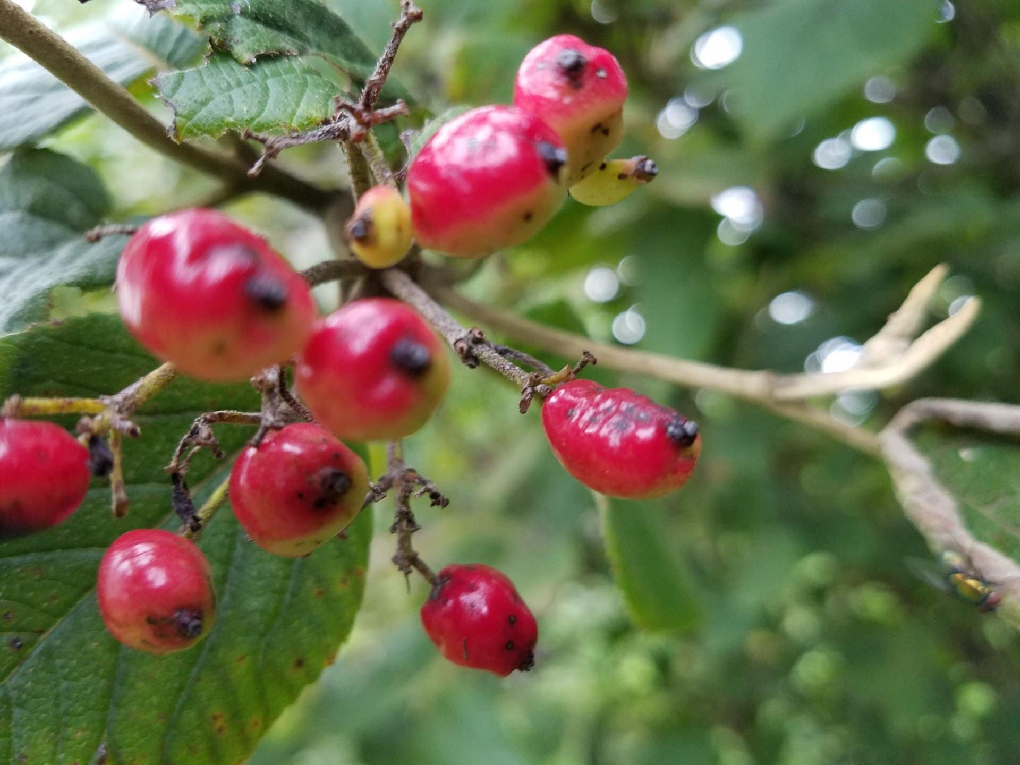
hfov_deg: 67.3
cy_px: 382
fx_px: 766
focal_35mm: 26
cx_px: 510
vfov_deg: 53.1
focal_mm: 4.2
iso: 160
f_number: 1.7
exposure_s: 1/30
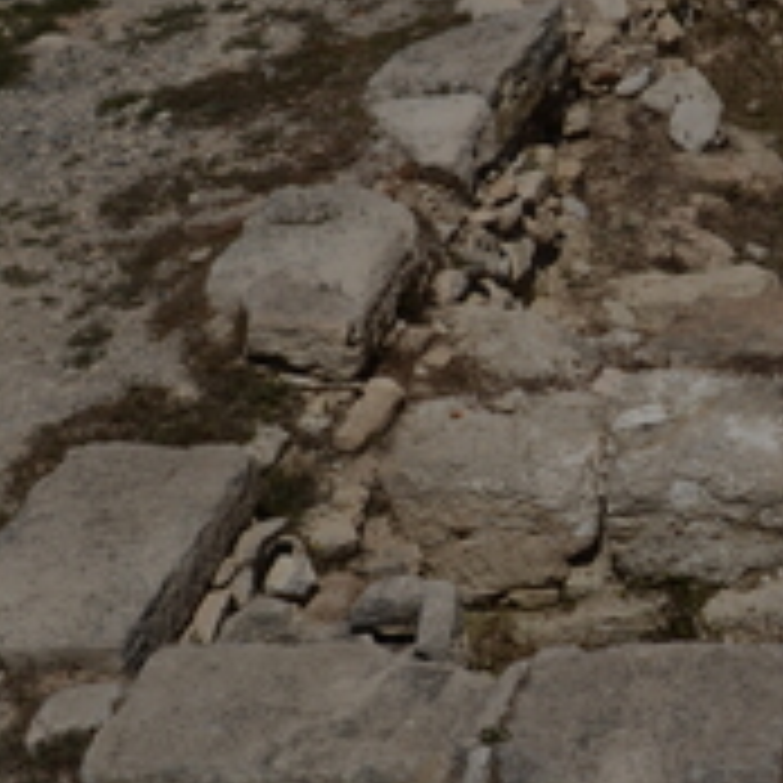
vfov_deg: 16.3
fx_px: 2738
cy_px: 450
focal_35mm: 107
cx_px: 734
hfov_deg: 16.0
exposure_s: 1/640
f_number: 13
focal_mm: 22
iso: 100
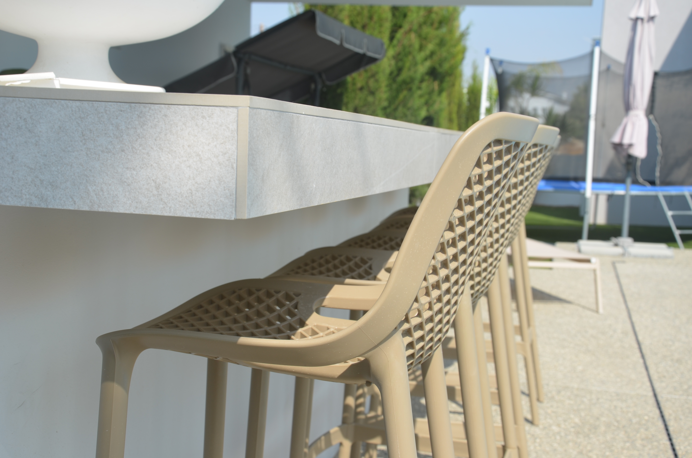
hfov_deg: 37.9
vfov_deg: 25.6
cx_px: 346
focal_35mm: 52
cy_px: 229
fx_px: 1007
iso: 100
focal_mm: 35
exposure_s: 1/250
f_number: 8
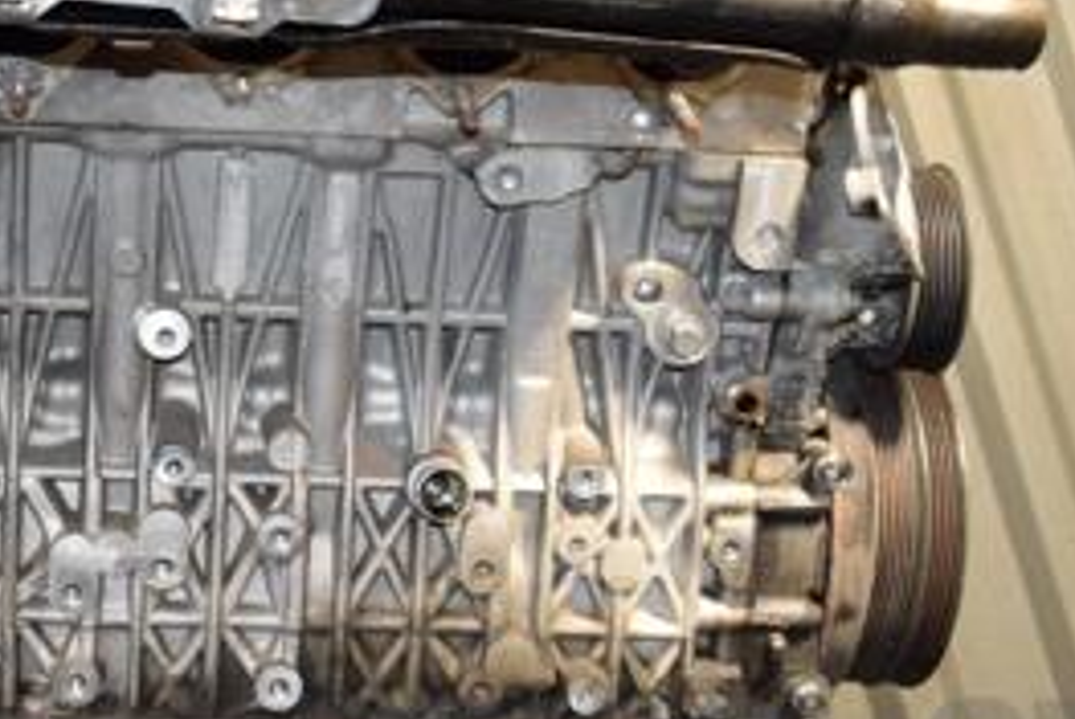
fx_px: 2451
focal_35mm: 82
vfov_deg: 16.6
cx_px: 294
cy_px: 217
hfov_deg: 24.5
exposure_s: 1/60
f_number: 5
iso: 800
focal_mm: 24
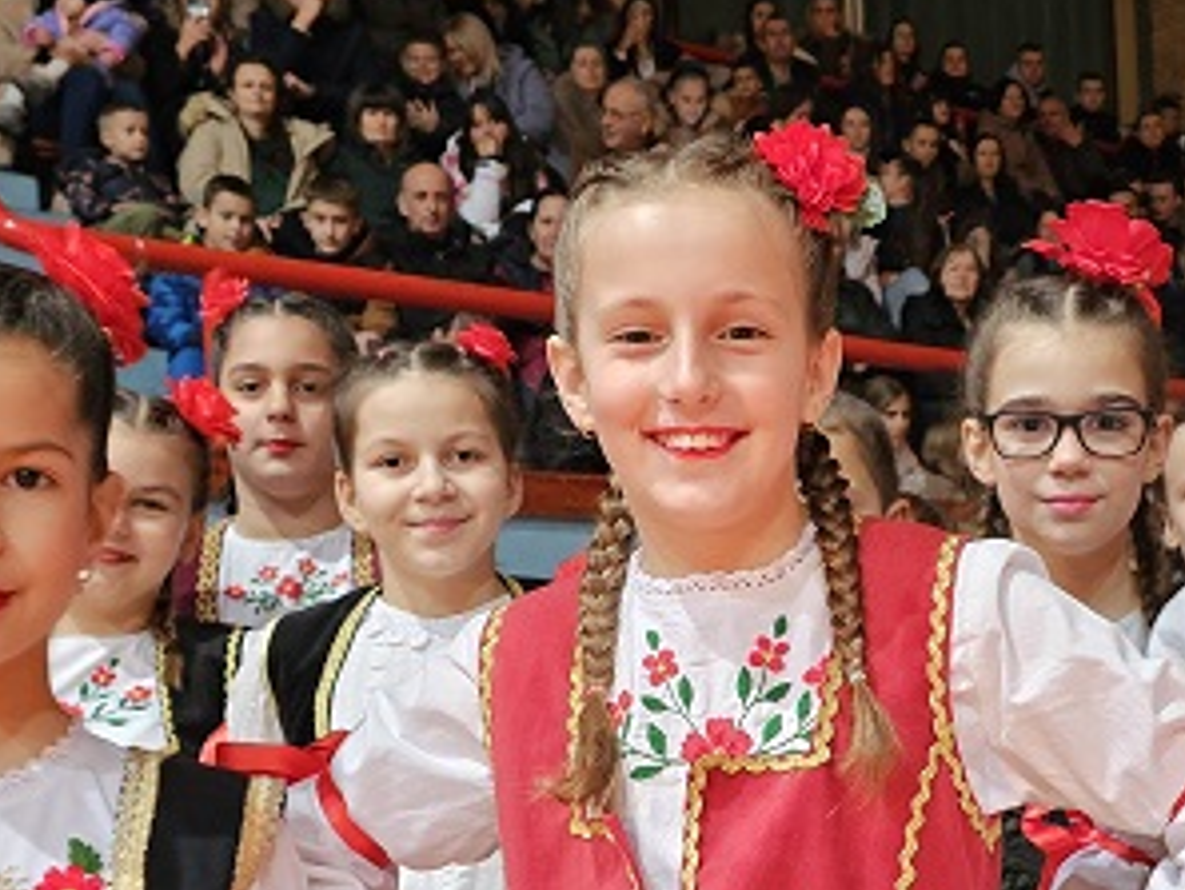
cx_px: 882
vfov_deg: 23.3
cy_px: 722
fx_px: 2123
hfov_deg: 30.7
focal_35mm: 62
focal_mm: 6.3
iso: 640
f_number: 1.7
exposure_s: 1/50
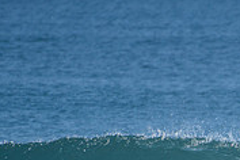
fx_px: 10946
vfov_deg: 0.8
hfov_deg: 1.3
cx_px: 251
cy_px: 239
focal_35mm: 1642
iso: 220
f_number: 5.6
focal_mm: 500
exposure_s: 1/2000
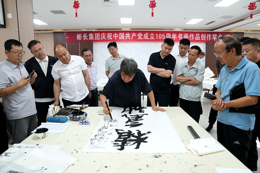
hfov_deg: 73.7
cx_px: 130
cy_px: 86
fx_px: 173
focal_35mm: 24
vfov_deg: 53.1
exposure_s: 1/125
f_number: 4.5
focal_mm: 24
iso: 1600
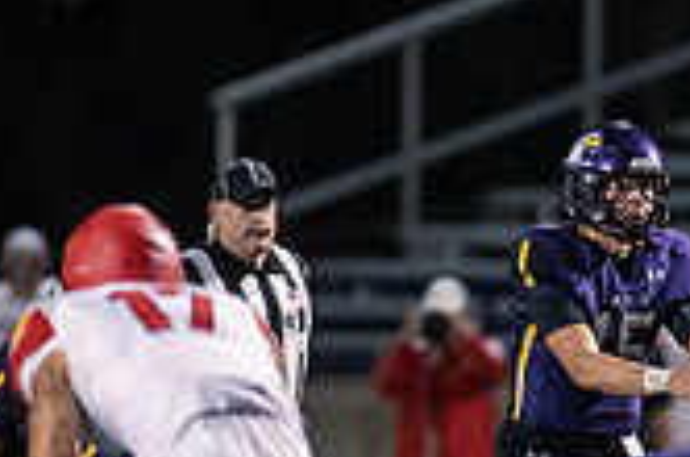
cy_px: 496
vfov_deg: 1.3
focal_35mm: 1051
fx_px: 20105
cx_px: 678
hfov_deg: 2.0
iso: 6400
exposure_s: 1/800
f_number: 2.8
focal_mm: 300
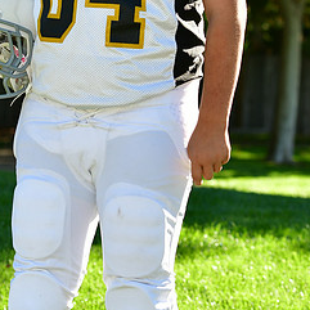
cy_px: -59
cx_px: 129
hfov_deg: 7.3
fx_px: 2422
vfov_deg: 7.3
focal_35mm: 239
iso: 400
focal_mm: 78
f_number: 4.5
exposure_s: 1/800
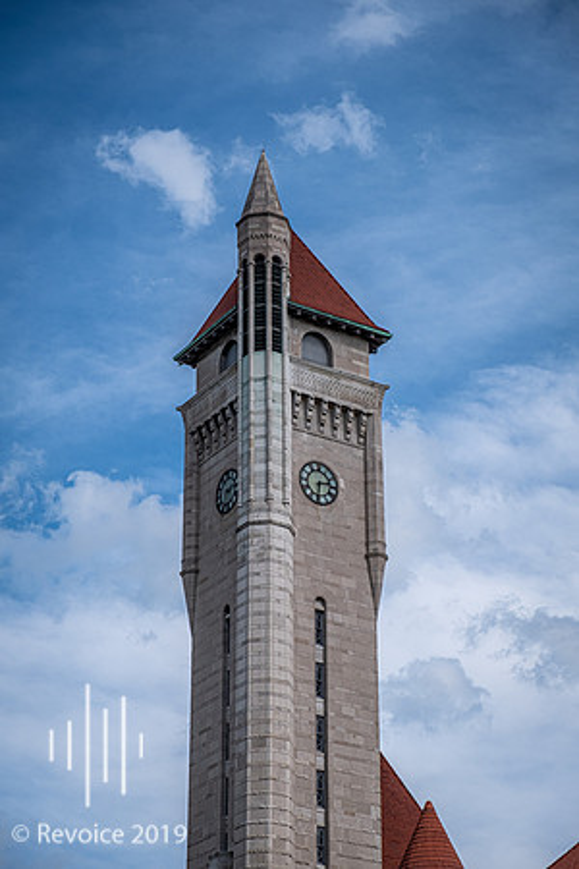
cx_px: 290
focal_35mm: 83
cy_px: 434
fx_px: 2002
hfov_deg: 16.5
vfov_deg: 24.5
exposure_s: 1/950
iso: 200
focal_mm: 55
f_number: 5.6
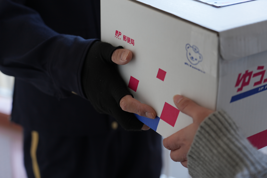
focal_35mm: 59
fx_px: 438
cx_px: 134
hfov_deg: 33.9
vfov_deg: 23.0
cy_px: 89
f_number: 4
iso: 250
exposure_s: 1/100
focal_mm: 59
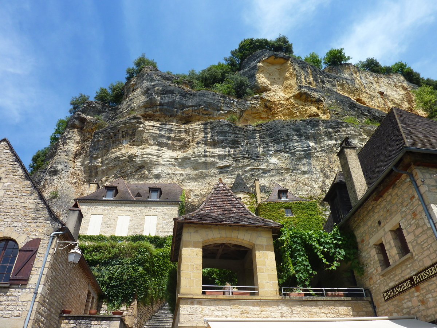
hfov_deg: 69.4
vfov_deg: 54.9
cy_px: 164
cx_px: 218
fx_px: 316
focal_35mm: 25
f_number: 4
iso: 80
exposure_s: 1/500
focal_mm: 4.1
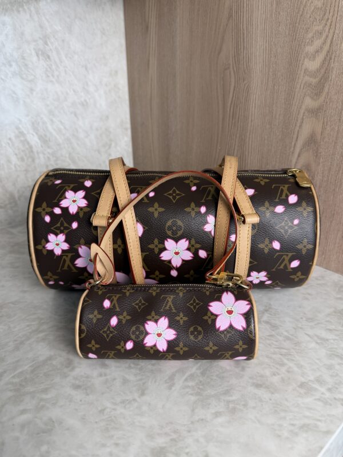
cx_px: 172
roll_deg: +1.1
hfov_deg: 56.8
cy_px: 228
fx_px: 317
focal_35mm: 24
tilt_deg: -22.5
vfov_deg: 71.6
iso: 125
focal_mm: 6.76
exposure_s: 1/120
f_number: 1.78
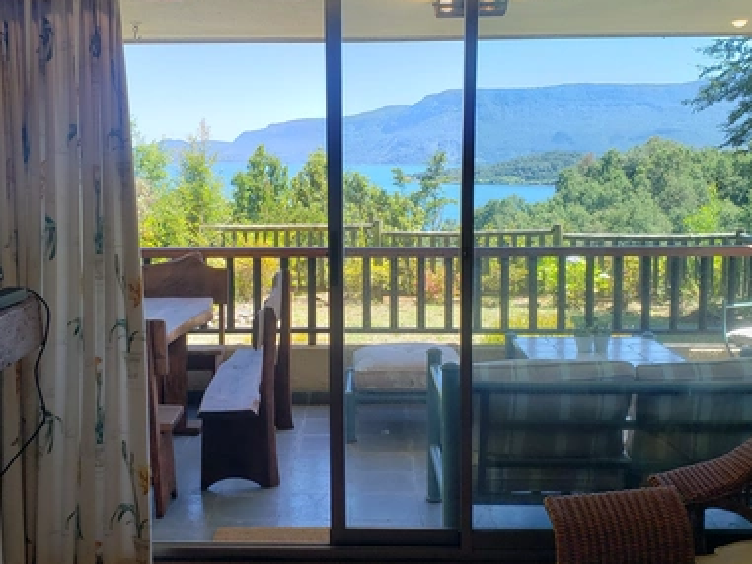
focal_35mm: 30
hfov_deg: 59.7
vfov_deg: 46.8
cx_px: 324
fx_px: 652
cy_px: 256
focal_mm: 4.3
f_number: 2.4
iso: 50
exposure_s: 1/235
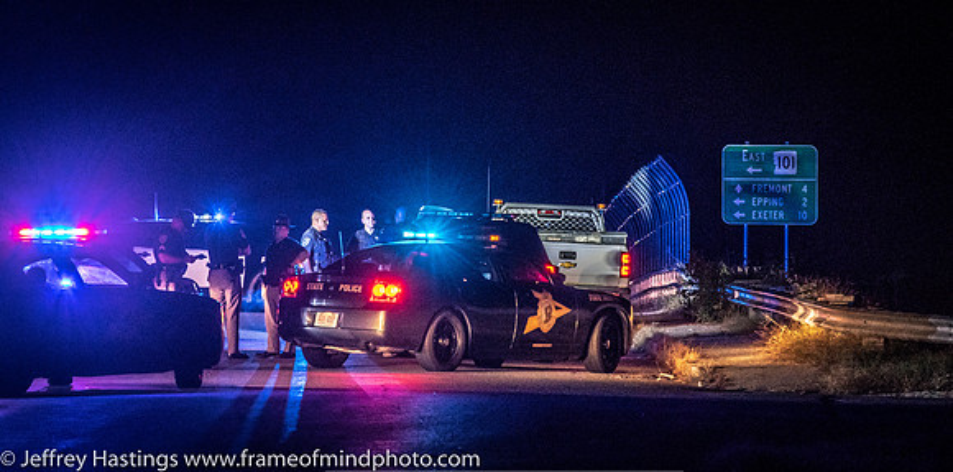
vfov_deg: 3.8
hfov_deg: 7.7
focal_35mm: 288
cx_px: 444
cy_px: 201
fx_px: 7084
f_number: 5.3
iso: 2000
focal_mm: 165
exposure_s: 1/80
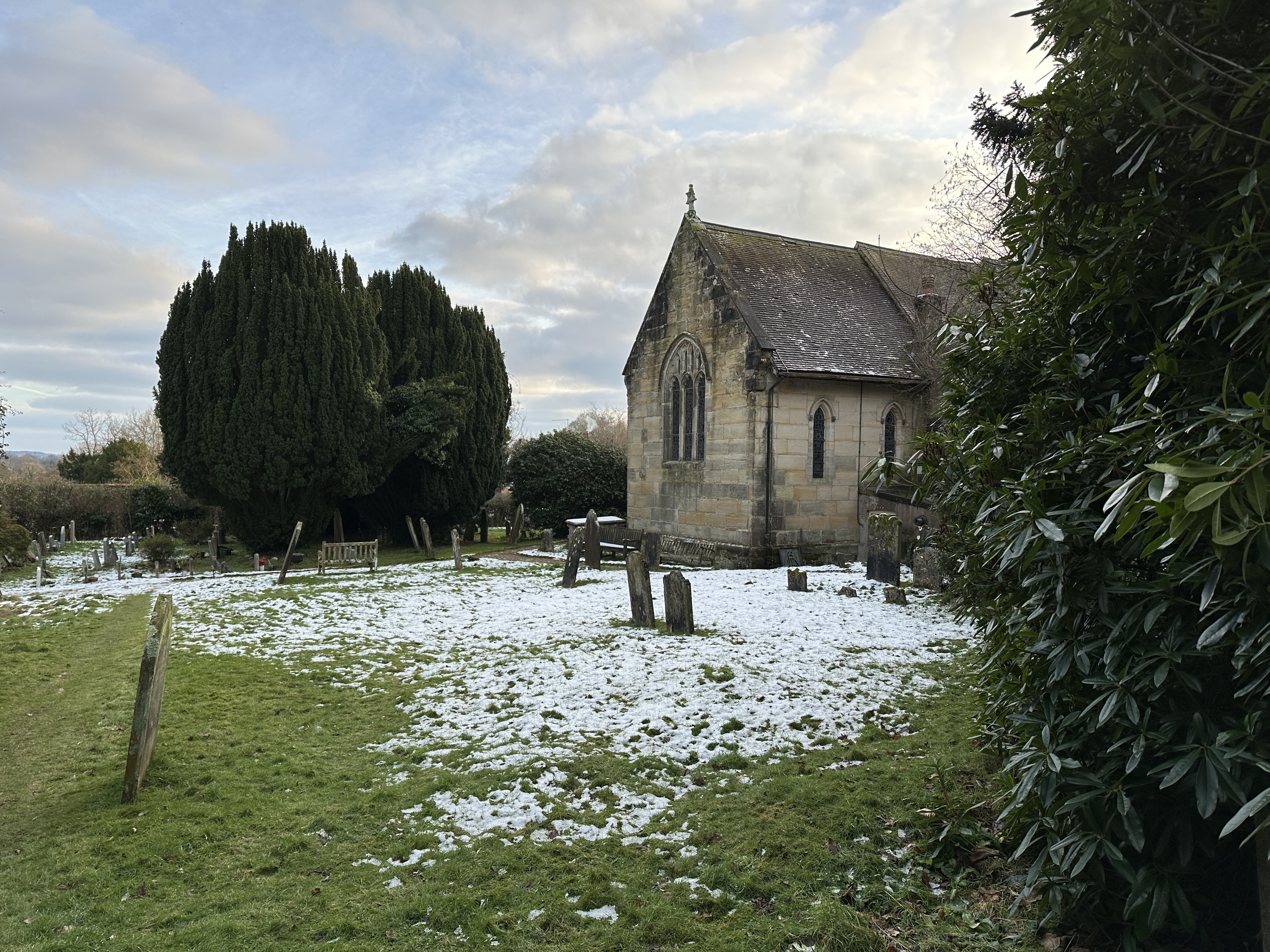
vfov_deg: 56.8
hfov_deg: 71.6
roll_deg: -0.5
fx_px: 881
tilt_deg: -1.2
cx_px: 635
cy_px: 476
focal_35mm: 24
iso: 80
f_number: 1.78
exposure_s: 1/971
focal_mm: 6.86
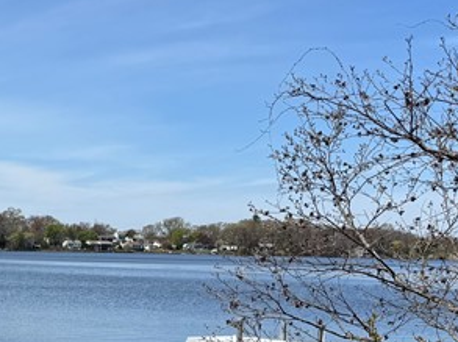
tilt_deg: -7.5
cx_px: -131
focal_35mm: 84
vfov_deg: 17.1
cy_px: 356
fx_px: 1110
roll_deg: -1.4
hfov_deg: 21.2
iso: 80
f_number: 1.78
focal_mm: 6.76
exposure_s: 1/6410
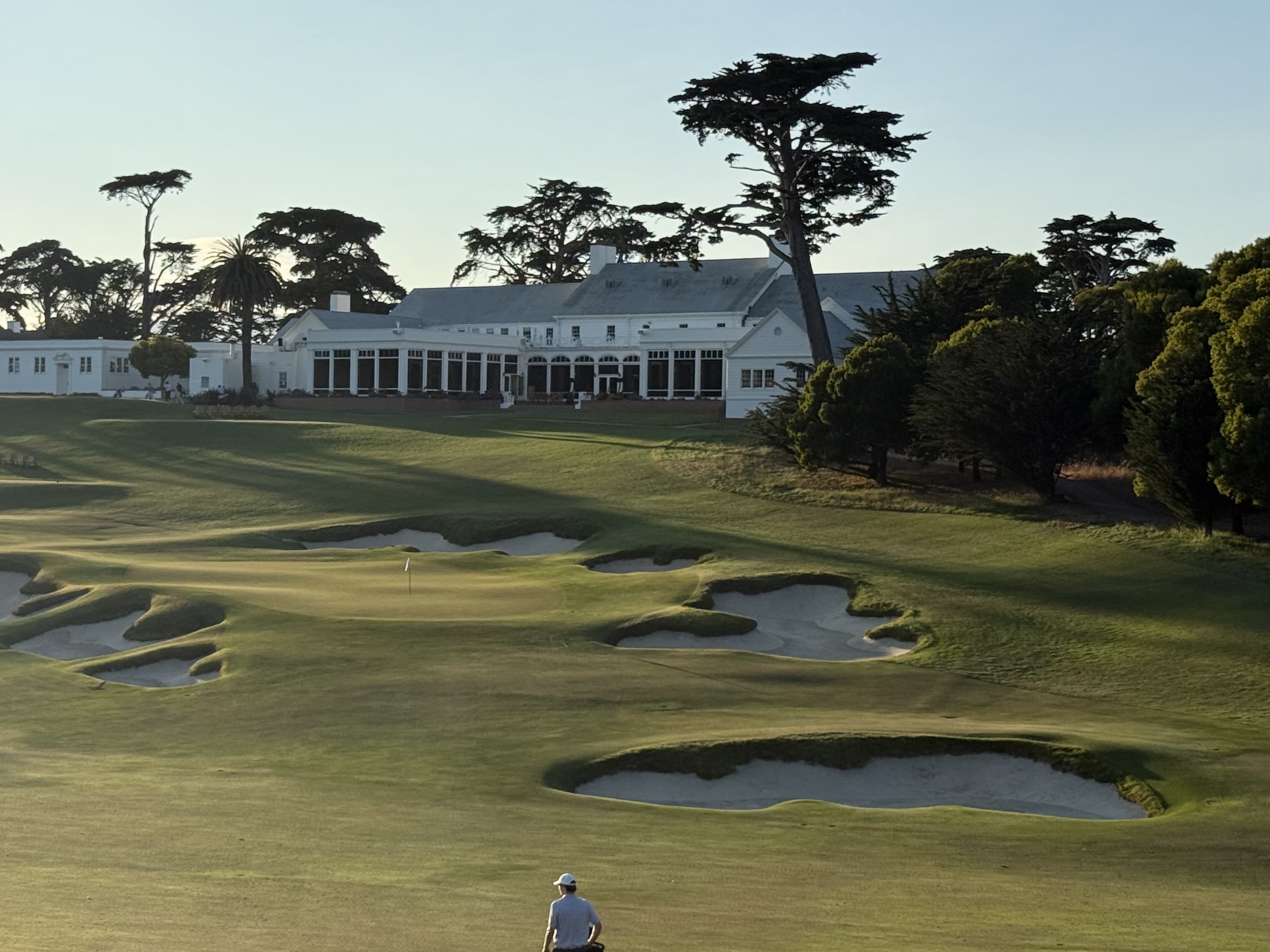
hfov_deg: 26.9
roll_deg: -1.6
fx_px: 2642
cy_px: 497
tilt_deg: +1.3
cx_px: 429
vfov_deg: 20.4
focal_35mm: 72
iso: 64
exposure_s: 1/4098
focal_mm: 6.76
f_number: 1.78
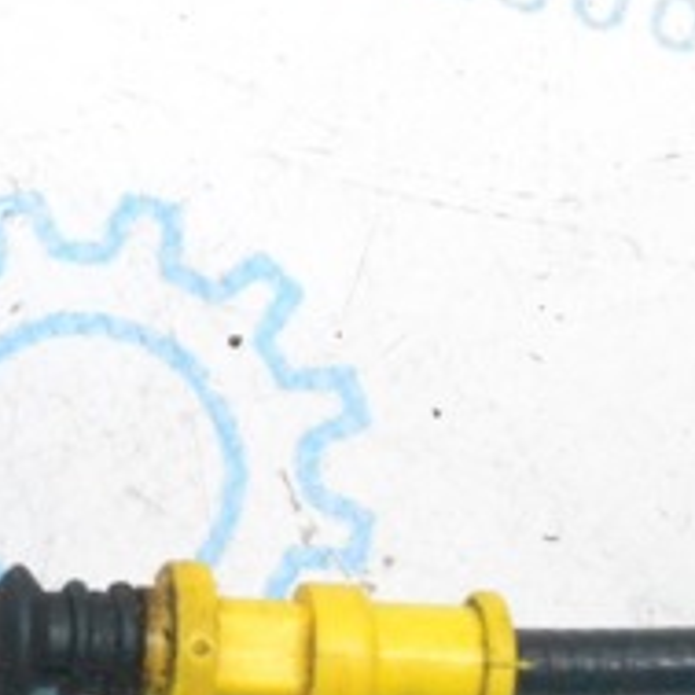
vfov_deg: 12.6
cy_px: 441
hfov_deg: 12.2
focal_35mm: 138
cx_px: -246
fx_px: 3135
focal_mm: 32
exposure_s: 1/125
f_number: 10
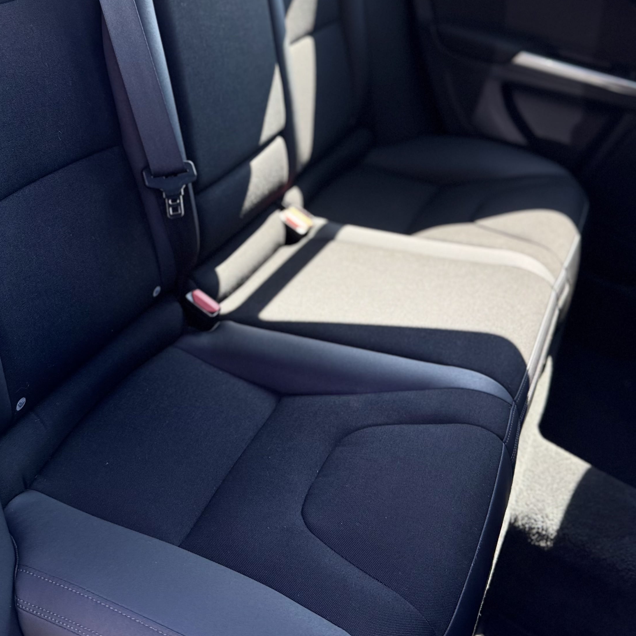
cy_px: 217
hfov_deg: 42.3
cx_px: 220
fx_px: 811
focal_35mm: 39
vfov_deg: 42.3
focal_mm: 6.76
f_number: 1.78
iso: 64
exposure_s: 1/249
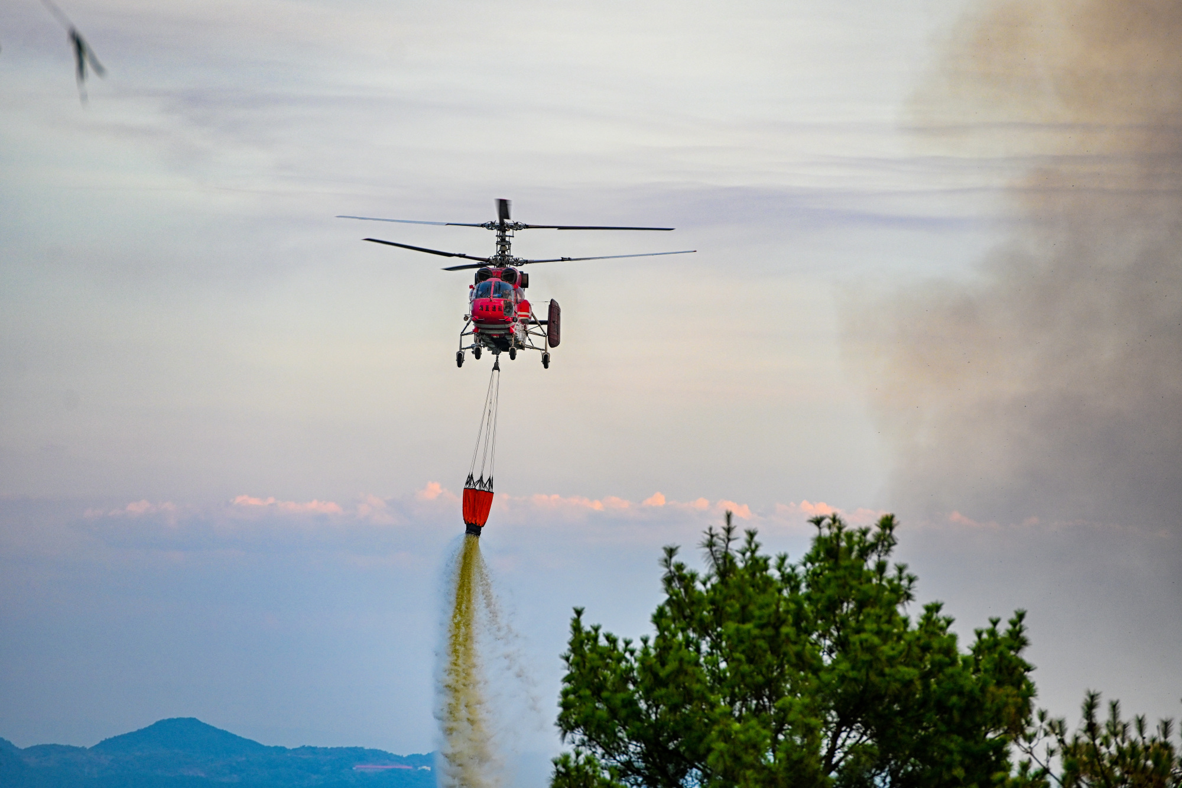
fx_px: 6566
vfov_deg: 6.9
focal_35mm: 200
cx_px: 591
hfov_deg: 10.3
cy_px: 394
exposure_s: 1/800
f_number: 4
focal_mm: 200
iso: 800
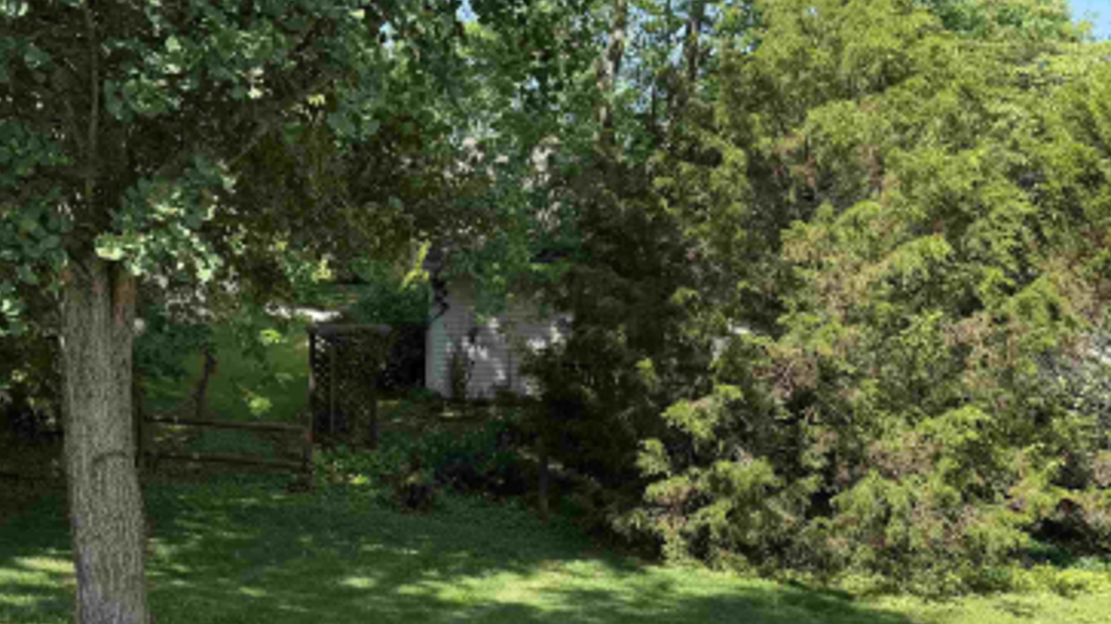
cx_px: 210
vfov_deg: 24.9
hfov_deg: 41.0
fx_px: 1414
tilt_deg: -7.6
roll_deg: +3.0
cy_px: 367
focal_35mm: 48
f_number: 1.78
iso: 80
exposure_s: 1/1292
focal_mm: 6.76
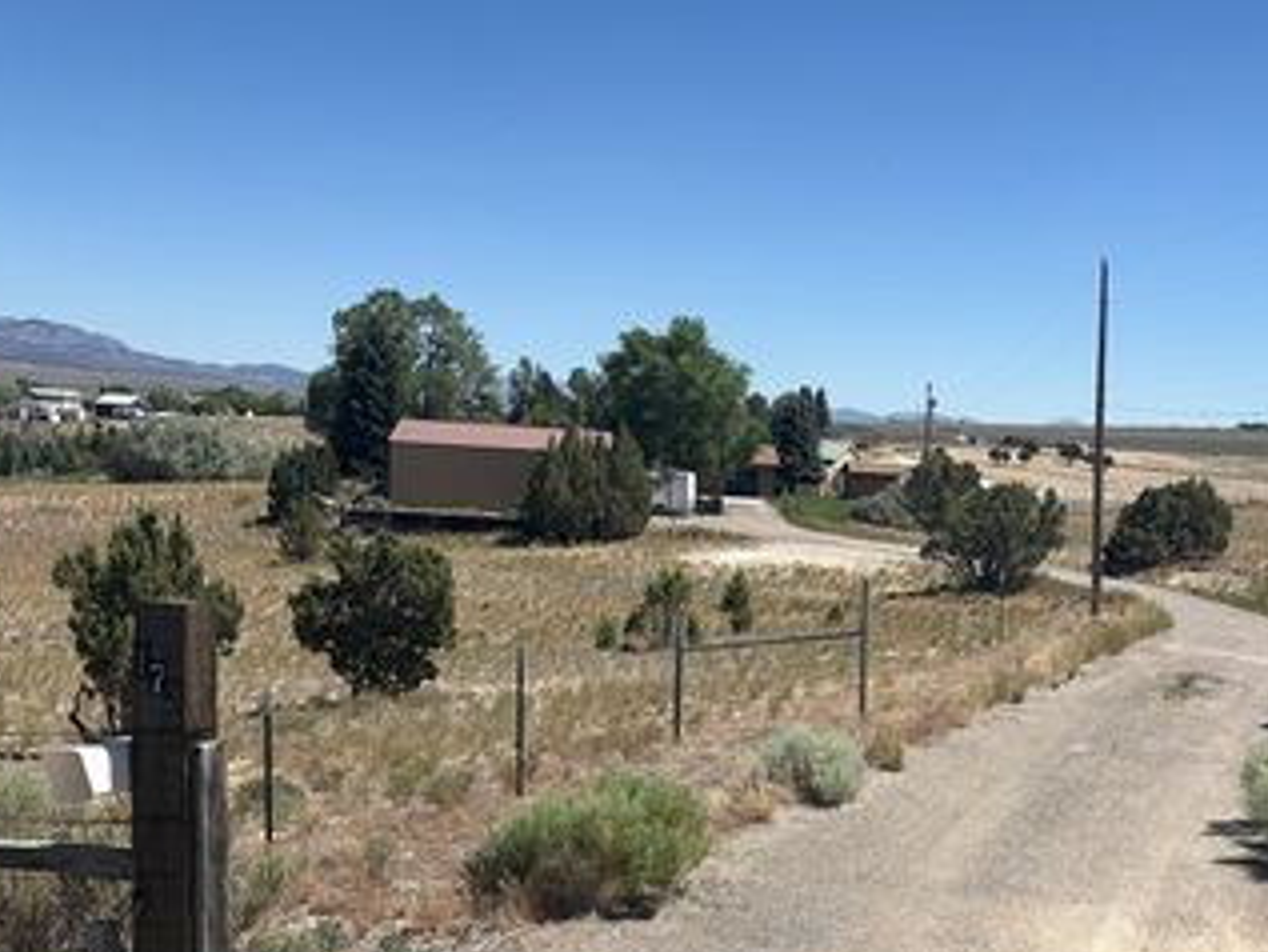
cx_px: 812
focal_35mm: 41
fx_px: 1502
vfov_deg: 34.9
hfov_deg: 45.3
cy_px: 610
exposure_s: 1/4608
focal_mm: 5.96
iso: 50
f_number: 1.6
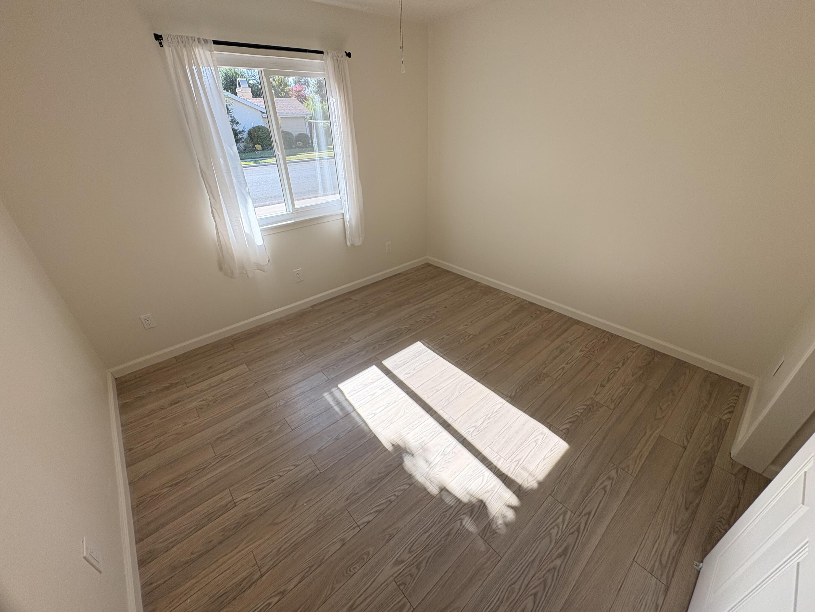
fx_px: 330
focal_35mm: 14
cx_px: 408
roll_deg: +2.2
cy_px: 306
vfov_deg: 85.7
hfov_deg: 102.1
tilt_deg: -28.8
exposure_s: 1/201
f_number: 2.2
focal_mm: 2.22
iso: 64
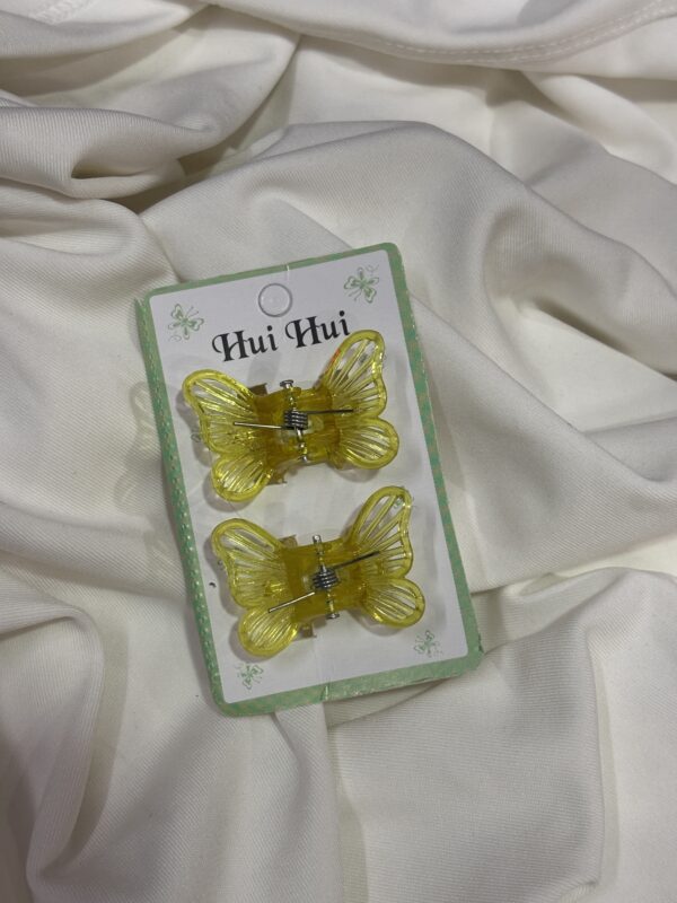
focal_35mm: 52
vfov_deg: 36.8
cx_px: 338
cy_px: 452
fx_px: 1356
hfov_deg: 28.0
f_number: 1.6
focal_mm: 5.96
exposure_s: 1/50
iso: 80
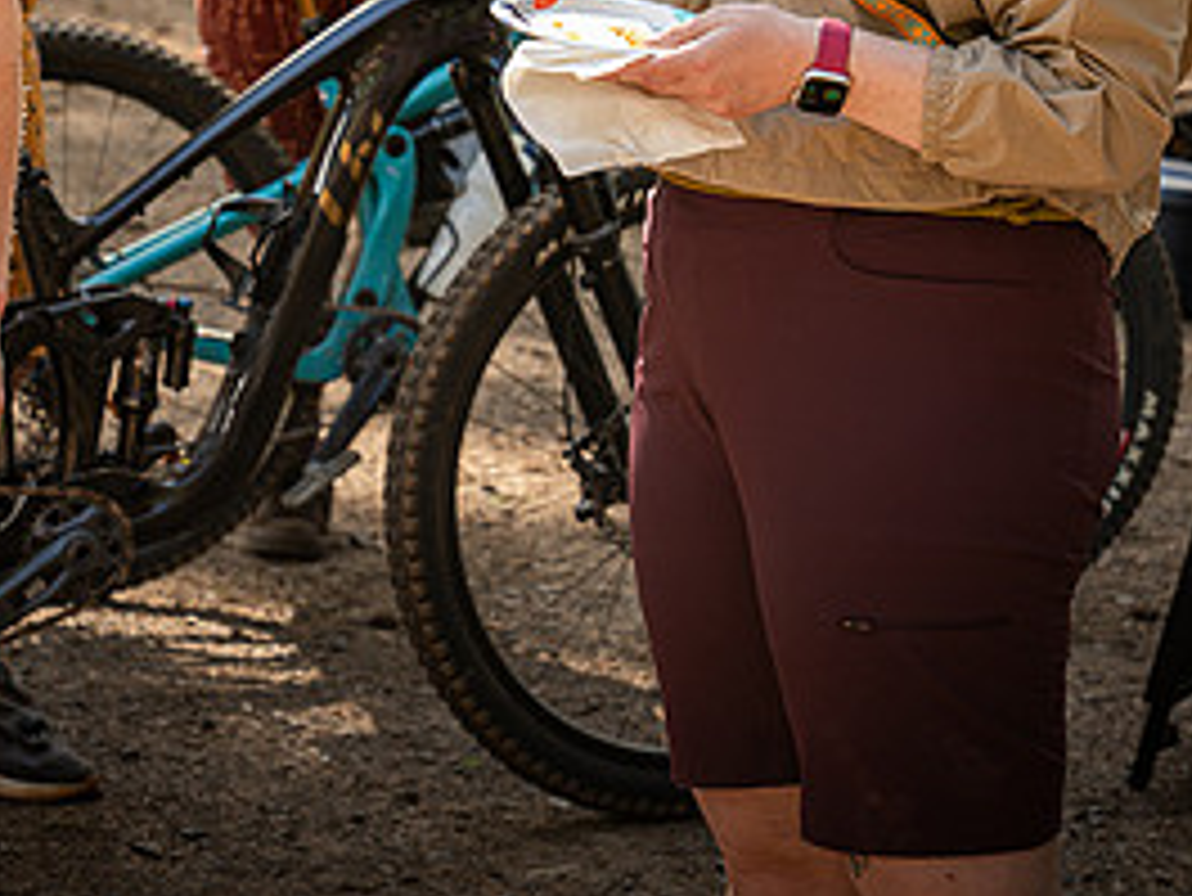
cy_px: 80
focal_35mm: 175
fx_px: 6029
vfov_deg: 8.5
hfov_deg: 11.3
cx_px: 458
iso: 250
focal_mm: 70
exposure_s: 1/200
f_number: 4.5
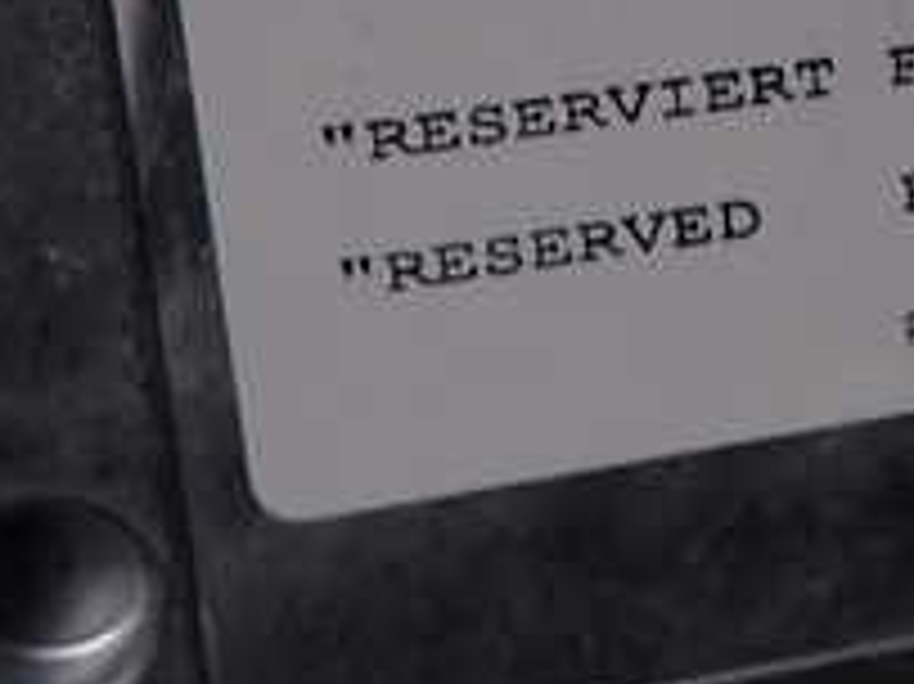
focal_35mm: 74
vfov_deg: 18.4
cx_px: 896
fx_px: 1953
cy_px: -225
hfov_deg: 25.2
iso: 100
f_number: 2.8
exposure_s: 1/60
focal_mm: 4.5
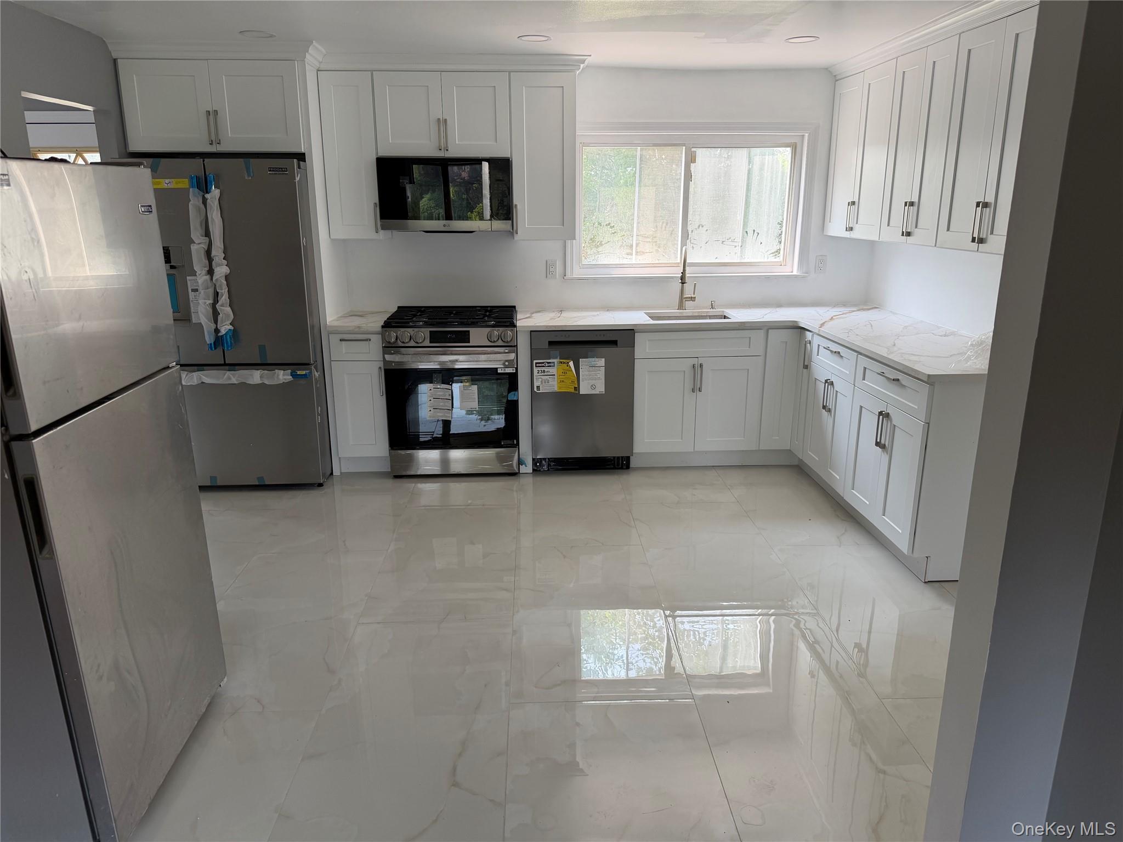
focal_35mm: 24
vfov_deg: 56.8
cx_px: 562
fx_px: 779
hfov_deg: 71.6
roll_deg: +0.7
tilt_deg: -15.4
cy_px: 421
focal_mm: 6.76
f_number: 1.78
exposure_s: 1/182
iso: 80
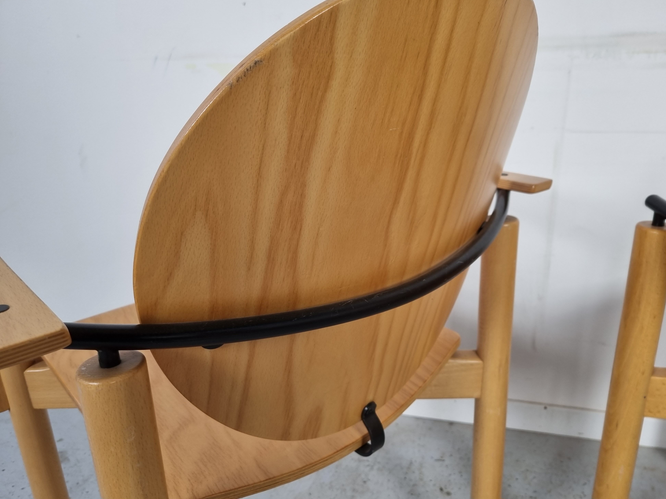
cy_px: 241
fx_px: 519
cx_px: 346
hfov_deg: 65.3
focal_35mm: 27
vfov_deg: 51.3
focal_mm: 5.4
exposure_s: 1/100
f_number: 1.8
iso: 64
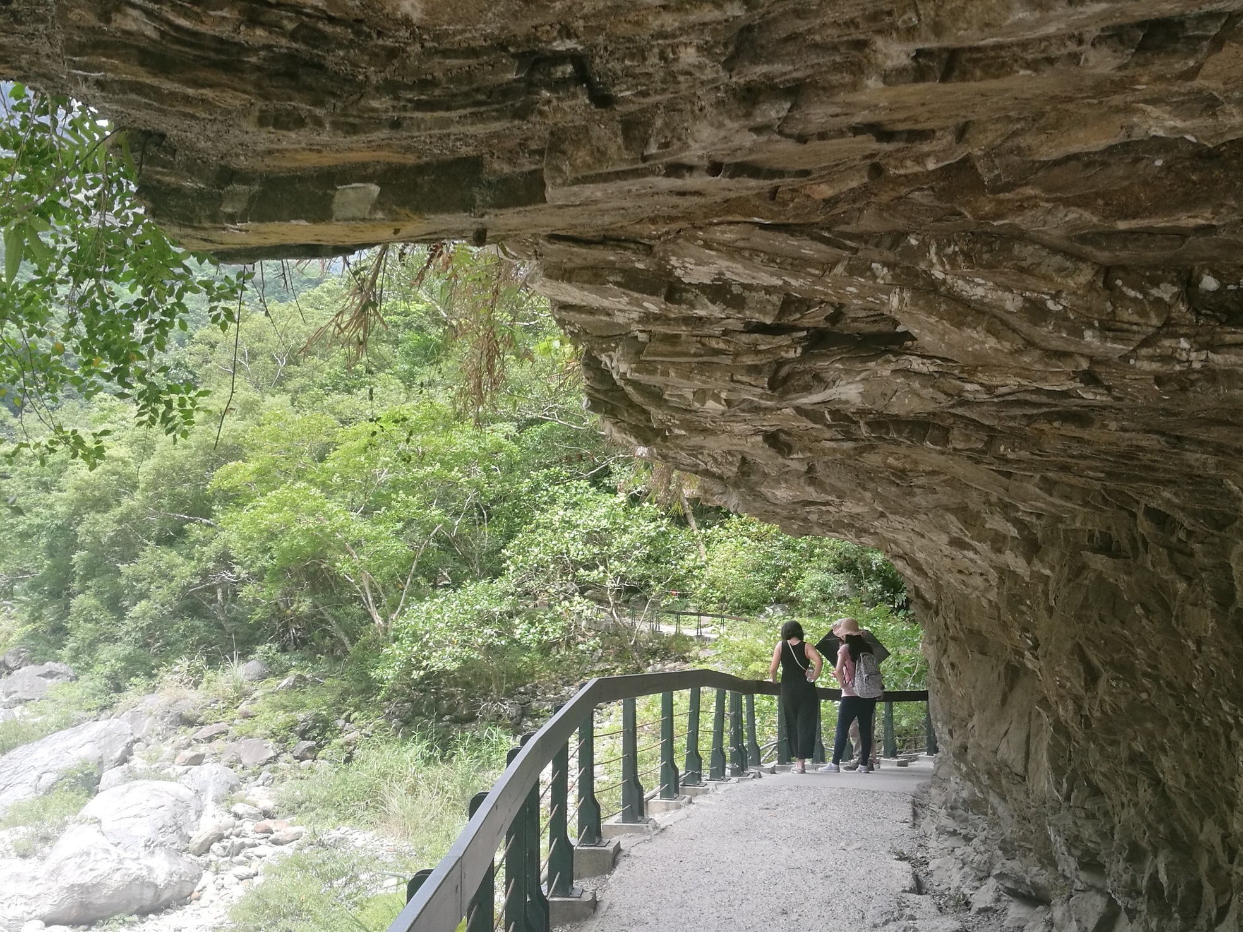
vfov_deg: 35.1
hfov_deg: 45.8
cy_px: 466
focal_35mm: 41
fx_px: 1472
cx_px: 622
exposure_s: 1/100
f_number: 2.2
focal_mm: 4.5
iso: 80
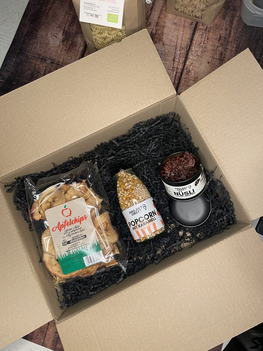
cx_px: 132
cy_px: 176
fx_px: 263
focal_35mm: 26
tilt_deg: -79.0
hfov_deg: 53.1
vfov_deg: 67.3
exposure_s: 1/60
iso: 200
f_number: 1.6
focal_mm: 4.2
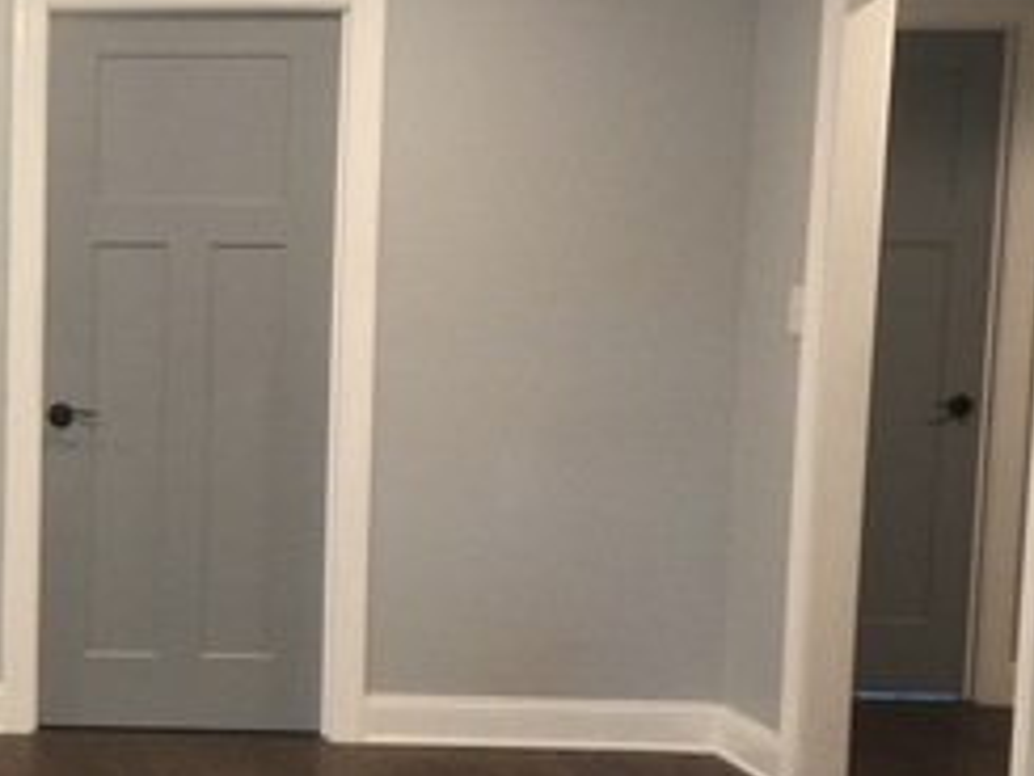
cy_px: 468
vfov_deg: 18.7
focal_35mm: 79
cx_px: -196
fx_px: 2361
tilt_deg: -6.3
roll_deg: -0.5
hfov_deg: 22.8
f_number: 2.2
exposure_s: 1/15
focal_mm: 4.15
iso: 64
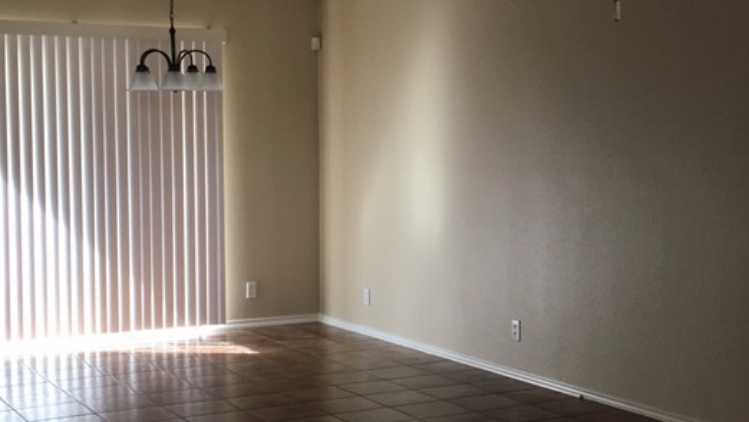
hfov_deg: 33.7
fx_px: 1232
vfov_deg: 19.4
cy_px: 214
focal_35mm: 62
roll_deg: +0.5
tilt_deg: -3.4
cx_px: 445
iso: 32
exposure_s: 1/30
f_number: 2.2
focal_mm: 4.15
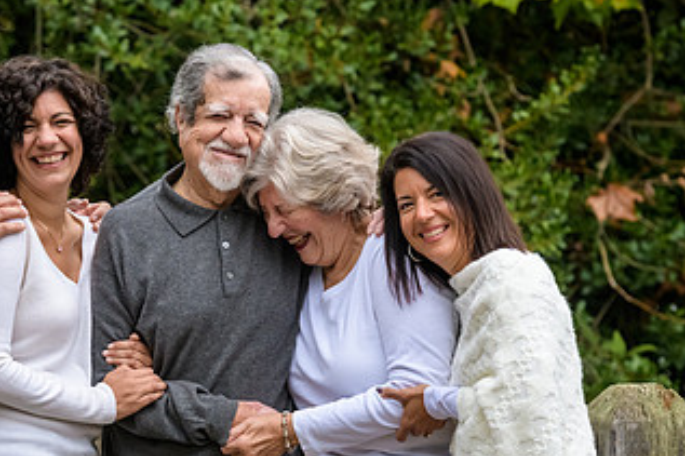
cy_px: 323
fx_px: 4716
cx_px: 132
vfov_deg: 5.5
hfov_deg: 8.3
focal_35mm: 248
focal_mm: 130
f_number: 5.6
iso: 1000
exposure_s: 1/400
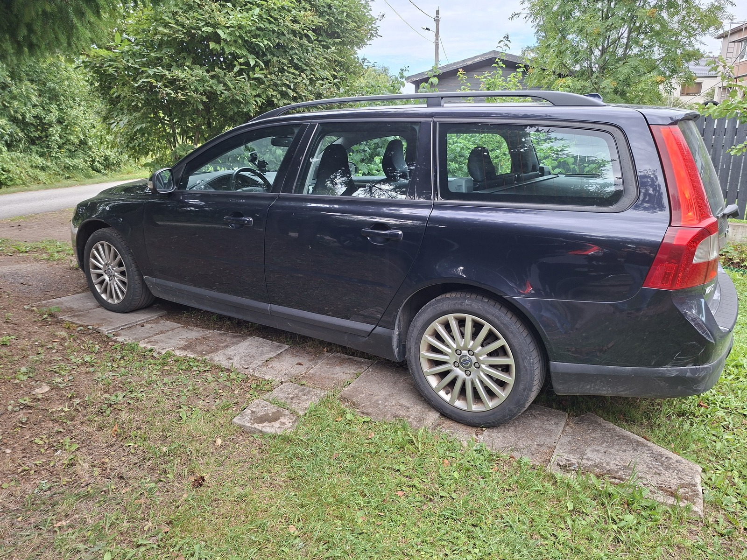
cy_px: 280
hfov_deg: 73.9
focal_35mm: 23
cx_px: 374
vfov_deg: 58.9
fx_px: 496
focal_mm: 5.54
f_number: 1.8
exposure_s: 1/141
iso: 50
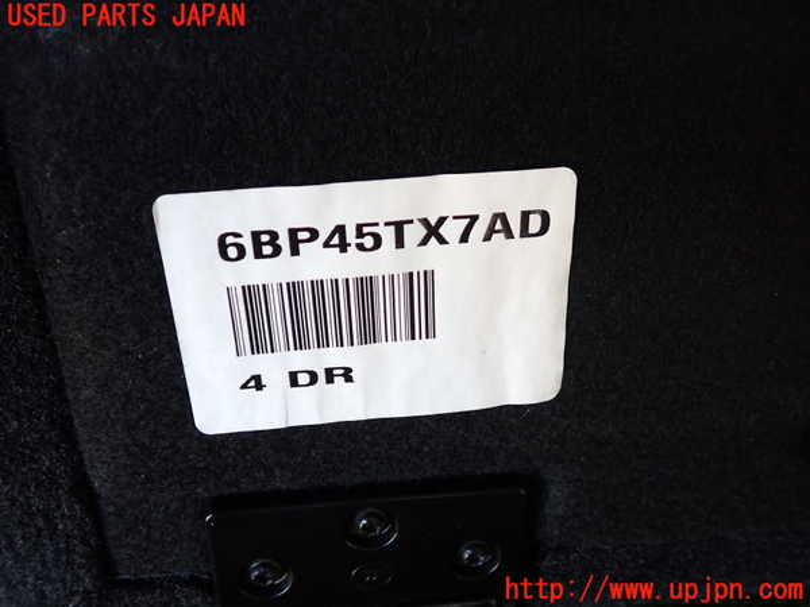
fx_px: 702
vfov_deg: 46.8
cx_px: 405
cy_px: 304
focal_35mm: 30
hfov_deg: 60.0
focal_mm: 5.4
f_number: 2.3
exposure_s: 1/100
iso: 200
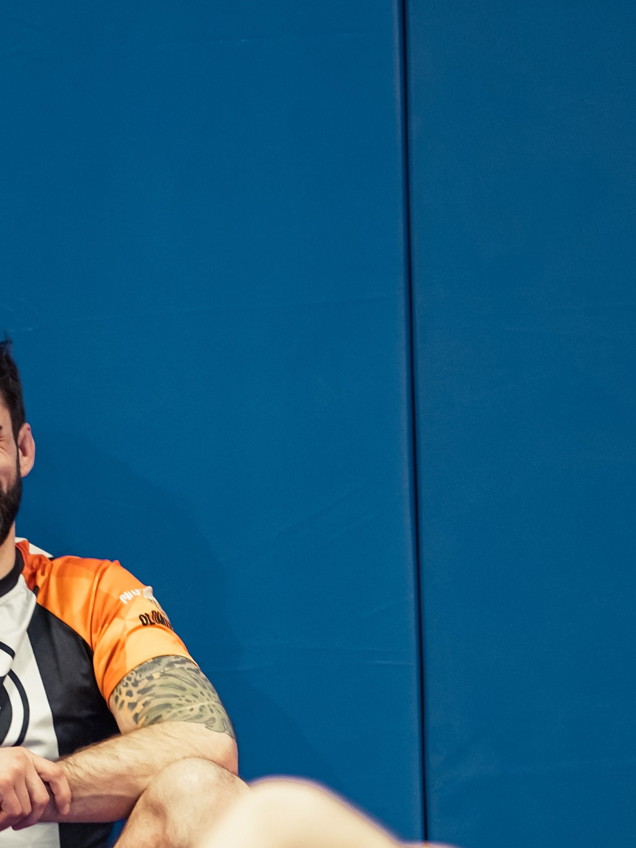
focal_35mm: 271
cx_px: 141
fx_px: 6639
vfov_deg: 7.3
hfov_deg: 5.5
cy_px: 930
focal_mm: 85
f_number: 1.8
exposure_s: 1/80
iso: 1250
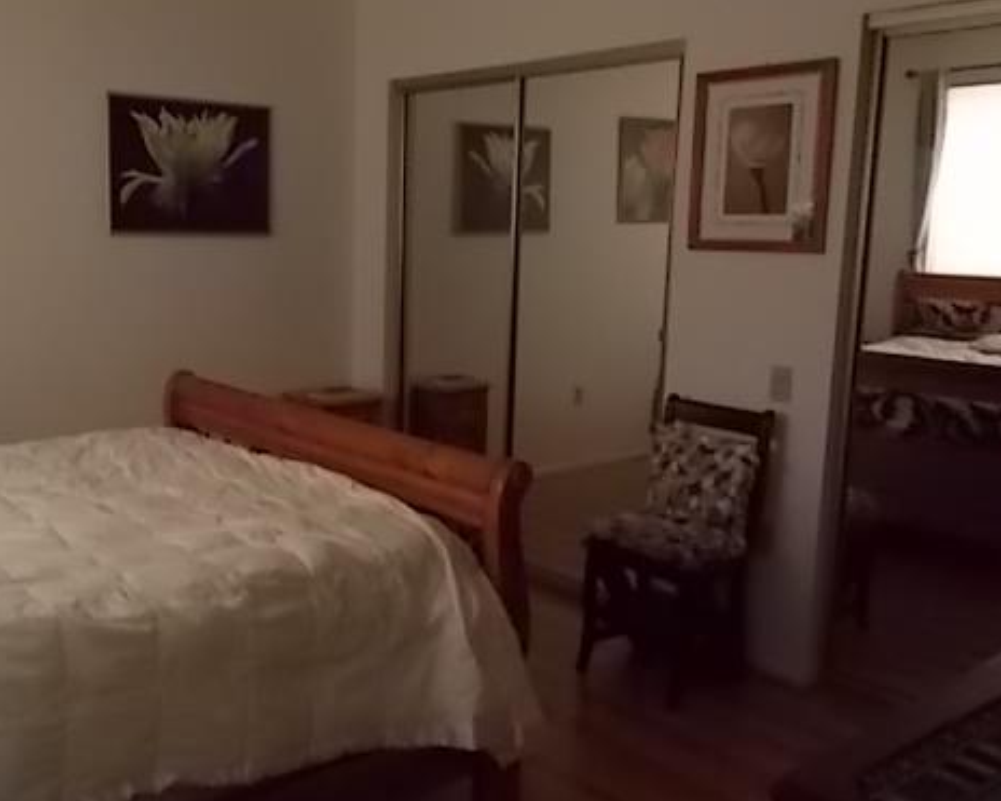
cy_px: 393
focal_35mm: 35
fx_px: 1037
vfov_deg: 42.2
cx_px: 334
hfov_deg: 50.6
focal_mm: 4.6
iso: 400
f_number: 3.2
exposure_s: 1/10
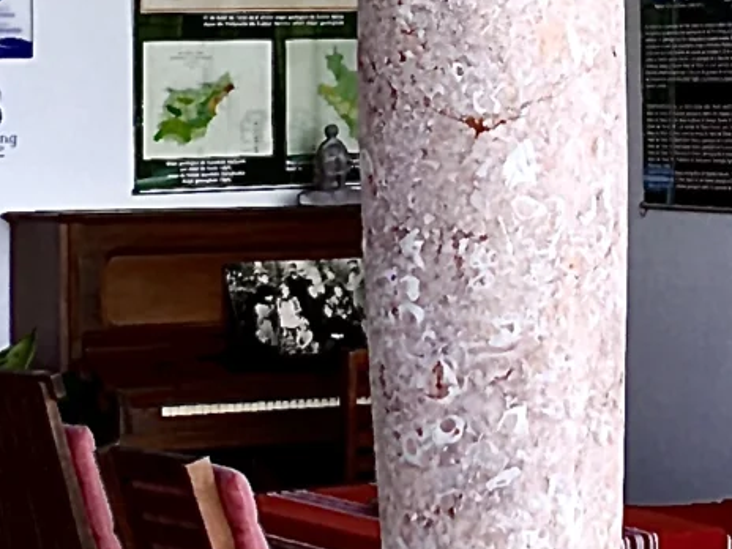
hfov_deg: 12.3
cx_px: 587
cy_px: 80
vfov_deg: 9.2
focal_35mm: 160
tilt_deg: -1.0
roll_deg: +1.6
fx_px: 3383
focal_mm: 4.15
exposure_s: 1/100
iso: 25
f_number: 2.2
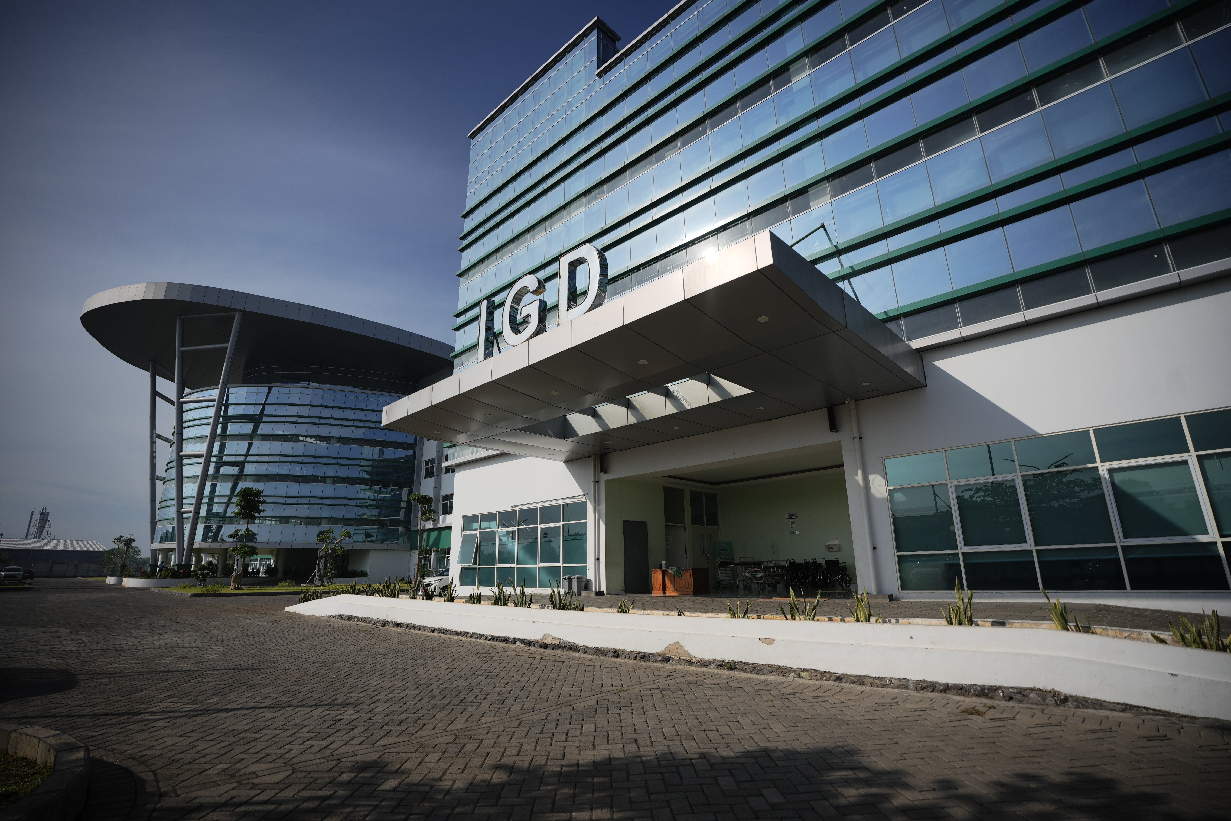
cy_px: 410
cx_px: 616
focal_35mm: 16
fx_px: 547
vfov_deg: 73.7
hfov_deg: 96.7
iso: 64
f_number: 2.8
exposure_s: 1/5000
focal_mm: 16
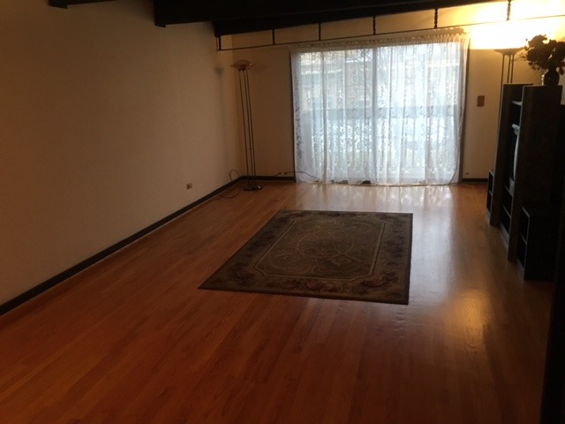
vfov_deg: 48.2
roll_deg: +0.2
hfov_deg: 61.7
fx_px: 473
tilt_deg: -11.1
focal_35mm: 29
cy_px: 212
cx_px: 282
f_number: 2.2
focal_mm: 4.15
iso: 160
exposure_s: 1/30
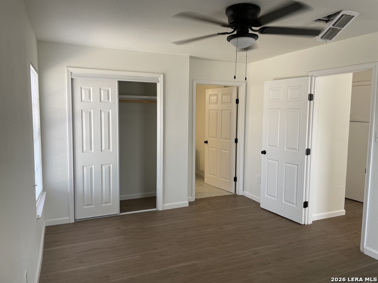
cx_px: 189
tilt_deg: -5.2
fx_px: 284
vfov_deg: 53.1
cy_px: 142
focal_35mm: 26
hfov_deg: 67.3
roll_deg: -0.5
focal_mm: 4.2
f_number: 1.6
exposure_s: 1/60
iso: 64
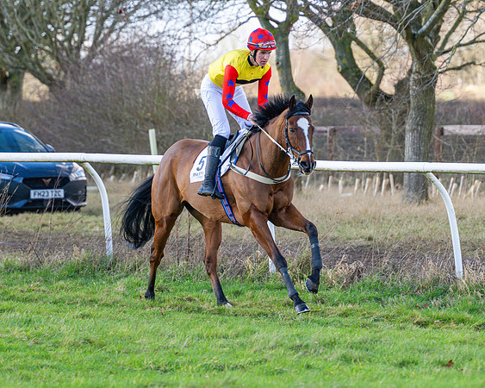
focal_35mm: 339
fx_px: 4865
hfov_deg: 5.7
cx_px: 285
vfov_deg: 4.6
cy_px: 217
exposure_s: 1/1000
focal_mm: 175
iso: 800
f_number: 4
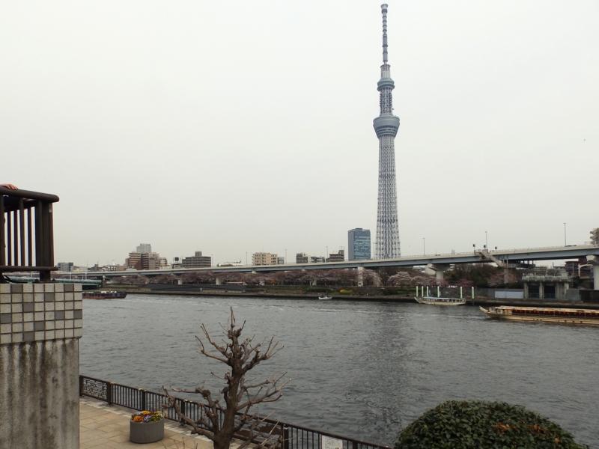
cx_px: 300
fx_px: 381
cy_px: 224
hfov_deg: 76.4
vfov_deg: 61.1
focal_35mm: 22
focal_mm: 4
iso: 80
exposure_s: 1/500
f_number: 4.5
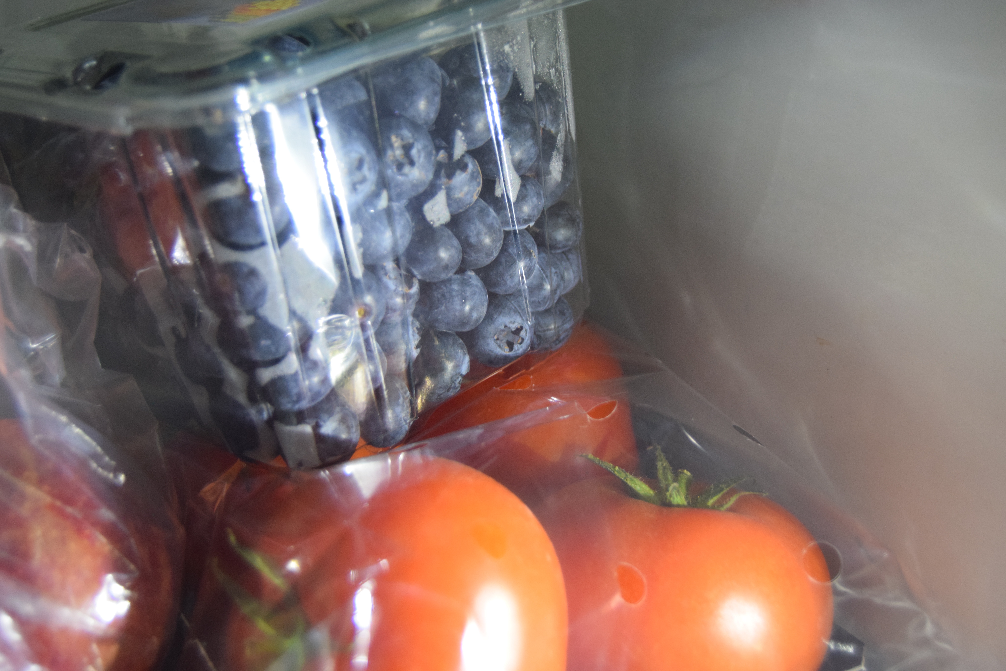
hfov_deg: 35.1
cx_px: 503
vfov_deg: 23.8
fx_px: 1593
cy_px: 336
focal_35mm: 57
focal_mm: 38
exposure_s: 1/60
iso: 1250
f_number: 4.8
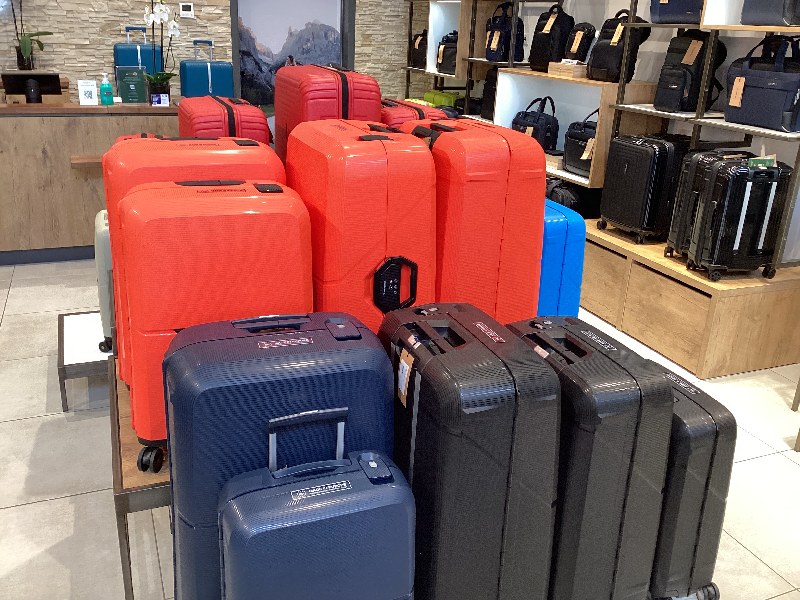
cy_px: 300
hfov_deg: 58.4
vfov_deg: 45.4
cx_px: 400
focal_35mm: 31
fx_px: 716
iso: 100
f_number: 2.4
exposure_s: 1/50
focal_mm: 3.3
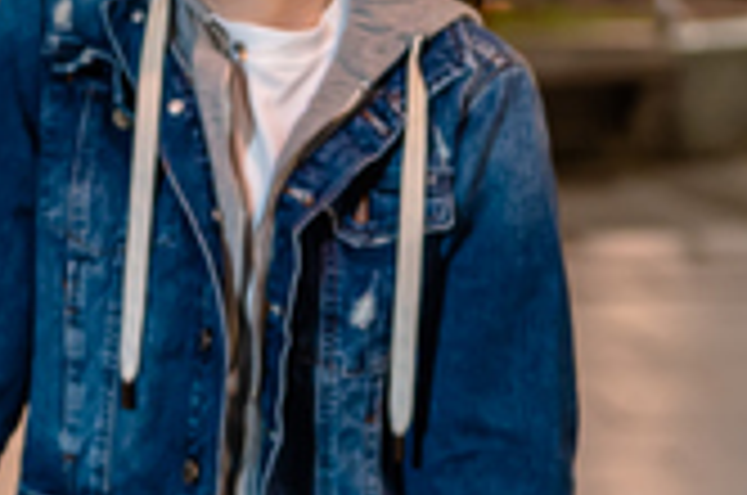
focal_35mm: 153
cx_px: -230
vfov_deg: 8.9
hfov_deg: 13.0
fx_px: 3169
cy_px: 74
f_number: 1.6
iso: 500
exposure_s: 1/200
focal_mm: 35
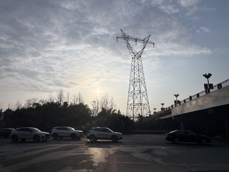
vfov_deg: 53.1
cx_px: 114
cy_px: 86
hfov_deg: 67.3
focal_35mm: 26
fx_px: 172
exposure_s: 1/7813
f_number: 1.6
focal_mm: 5.96
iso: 50
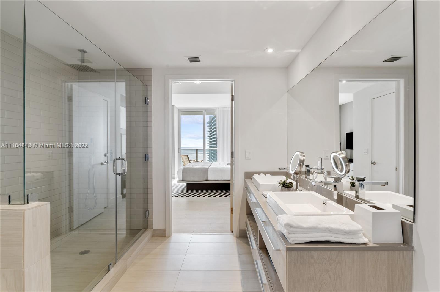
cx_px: 220
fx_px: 208
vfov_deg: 70.3
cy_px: 146
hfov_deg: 93.3
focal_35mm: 17
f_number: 8
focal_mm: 17
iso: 100
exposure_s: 1/2.5
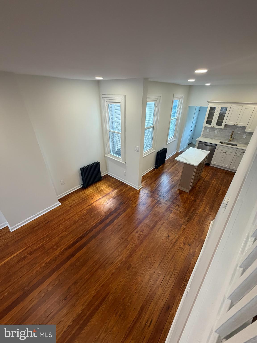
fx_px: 139
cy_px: 172
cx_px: 128
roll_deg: -0.5
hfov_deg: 85.7
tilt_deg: -29.5
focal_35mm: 14
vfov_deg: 102.1
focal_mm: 2.22
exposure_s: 1/120
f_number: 2.2
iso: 250
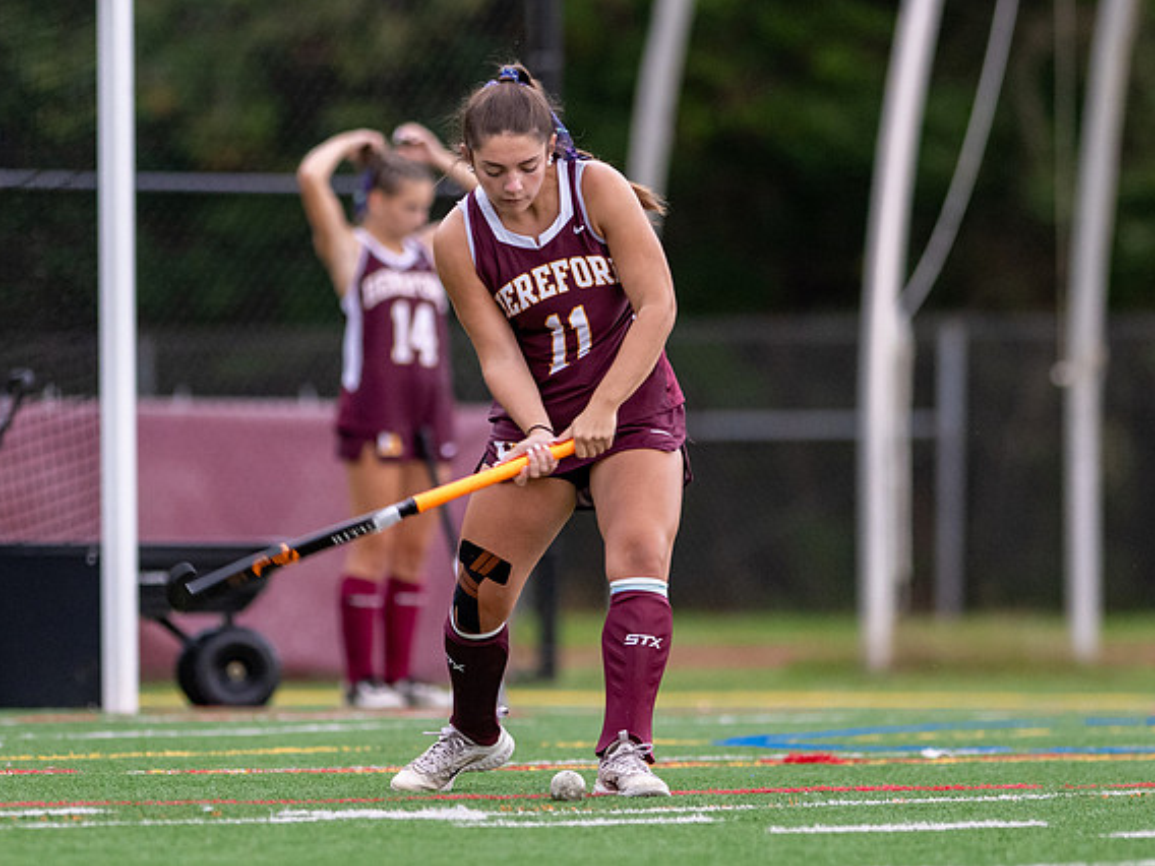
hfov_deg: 3.3
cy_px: 399
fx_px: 19920
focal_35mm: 597
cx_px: 483
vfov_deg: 2.5
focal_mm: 300
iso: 1100
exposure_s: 1/1000
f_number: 2.8
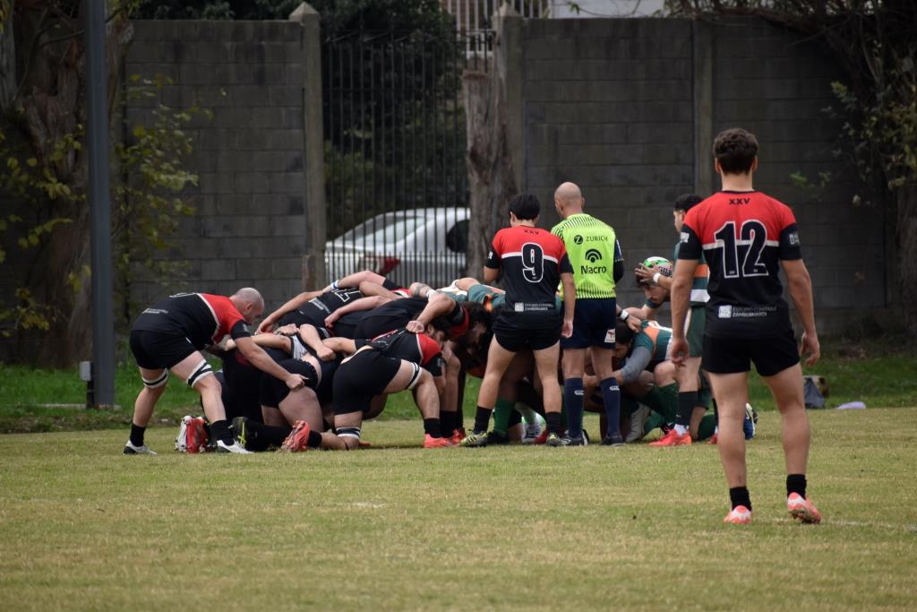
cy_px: 306
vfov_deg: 3.5
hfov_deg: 5.3
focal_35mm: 390
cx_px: 458
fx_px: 9935
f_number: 6
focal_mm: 260
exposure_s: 1/1000
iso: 500
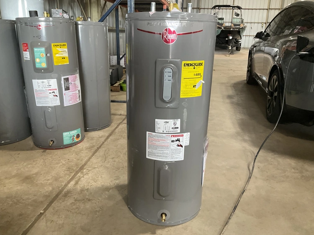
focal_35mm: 29
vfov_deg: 48.3
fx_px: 263
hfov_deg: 61.6
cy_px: 118
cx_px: 157
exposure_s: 1/60
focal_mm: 3
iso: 125
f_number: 1.8
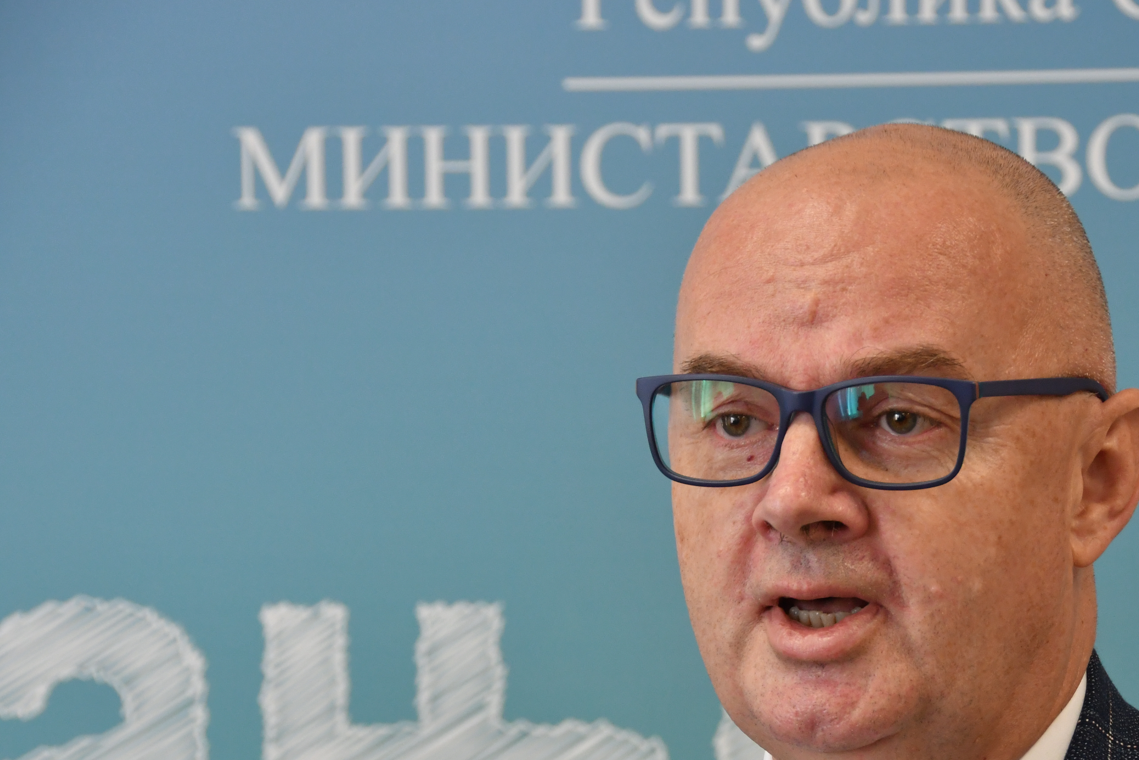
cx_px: 782
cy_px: 497
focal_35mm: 211
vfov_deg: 6.5
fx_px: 6675
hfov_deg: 9.7
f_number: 5.3
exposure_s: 1/200
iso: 1250
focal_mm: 95
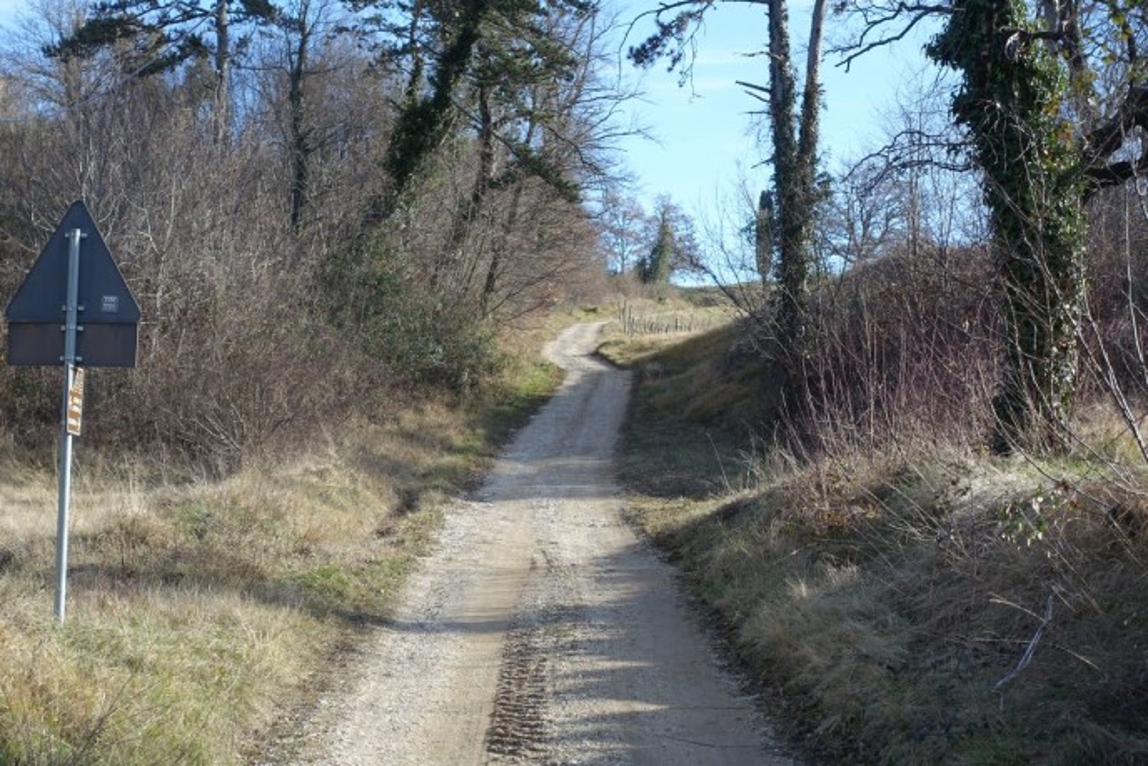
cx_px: 574
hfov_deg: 31.9
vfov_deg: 21.6
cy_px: 383
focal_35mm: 63
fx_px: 2009
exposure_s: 1/80
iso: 125
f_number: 3.2
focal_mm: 22.95
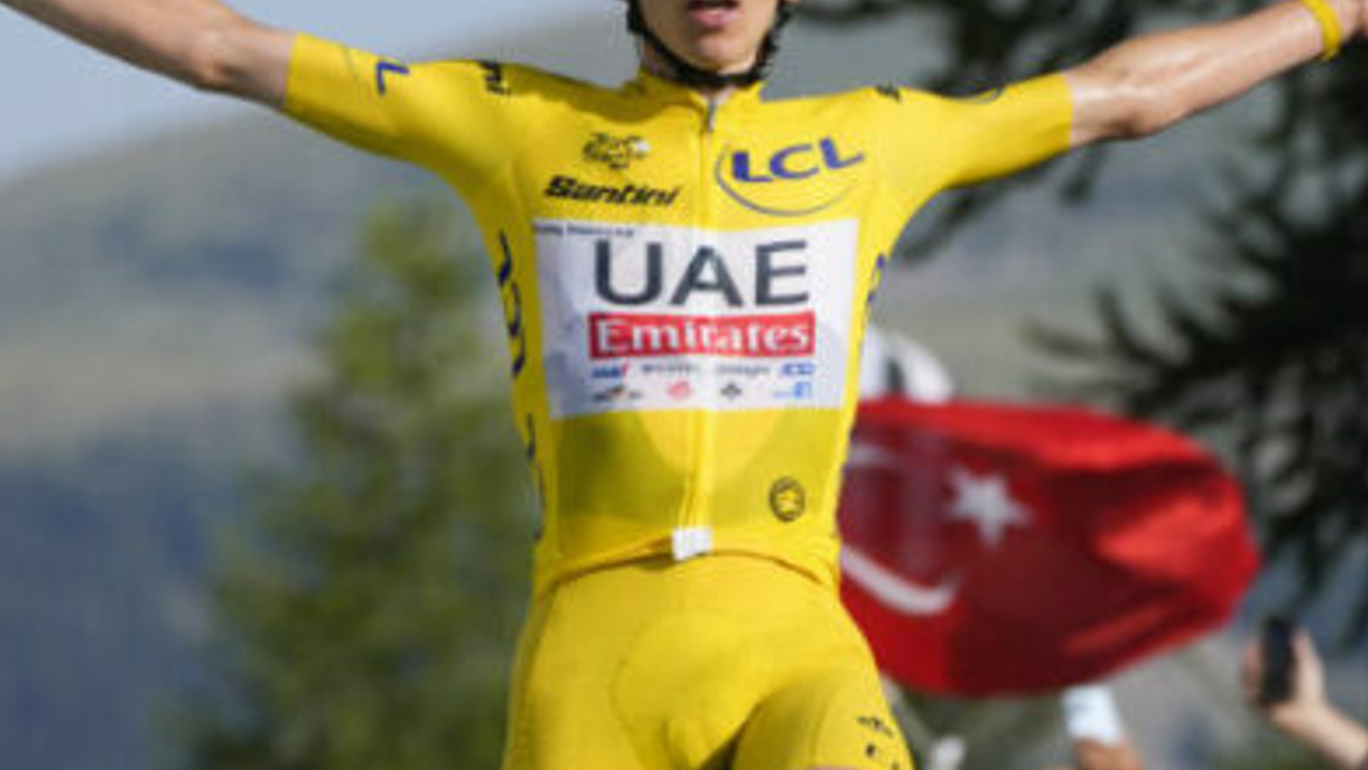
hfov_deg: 5.2
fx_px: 14982
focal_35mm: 413
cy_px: 376
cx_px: 689
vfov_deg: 2.9
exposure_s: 1/2500
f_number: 5.6
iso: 400
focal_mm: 241
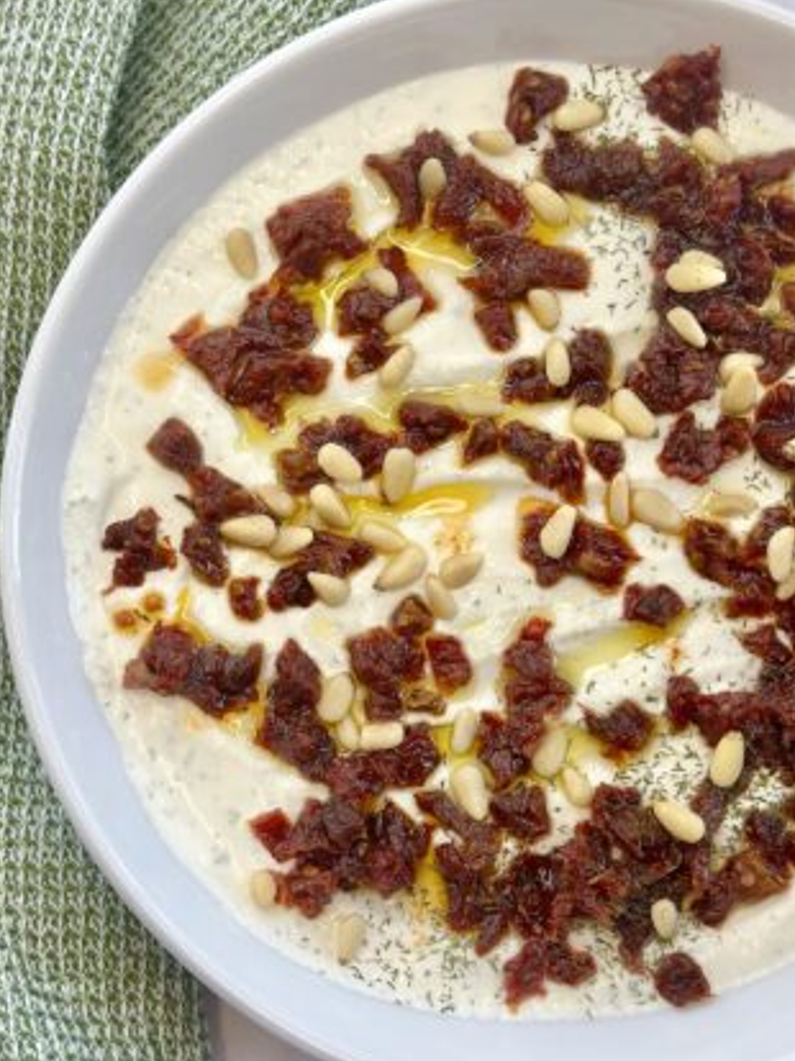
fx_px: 1778
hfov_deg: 25.2
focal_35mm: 58
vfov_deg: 33.2
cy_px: 520
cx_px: 340
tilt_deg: -87.6
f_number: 1.78
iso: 80
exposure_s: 1/200
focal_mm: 6.86
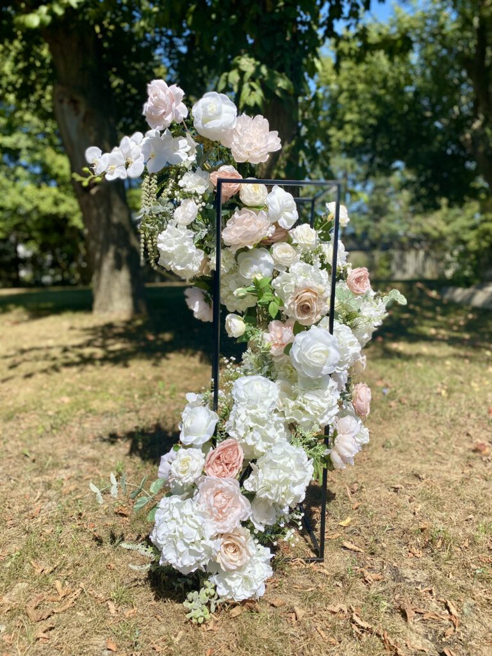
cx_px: 246
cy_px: 328
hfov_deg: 53.1
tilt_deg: -5.6
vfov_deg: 67.3
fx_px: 493
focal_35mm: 26
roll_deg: +0.9
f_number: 1.8
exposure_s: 1/4444
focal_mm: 4.25
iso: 32
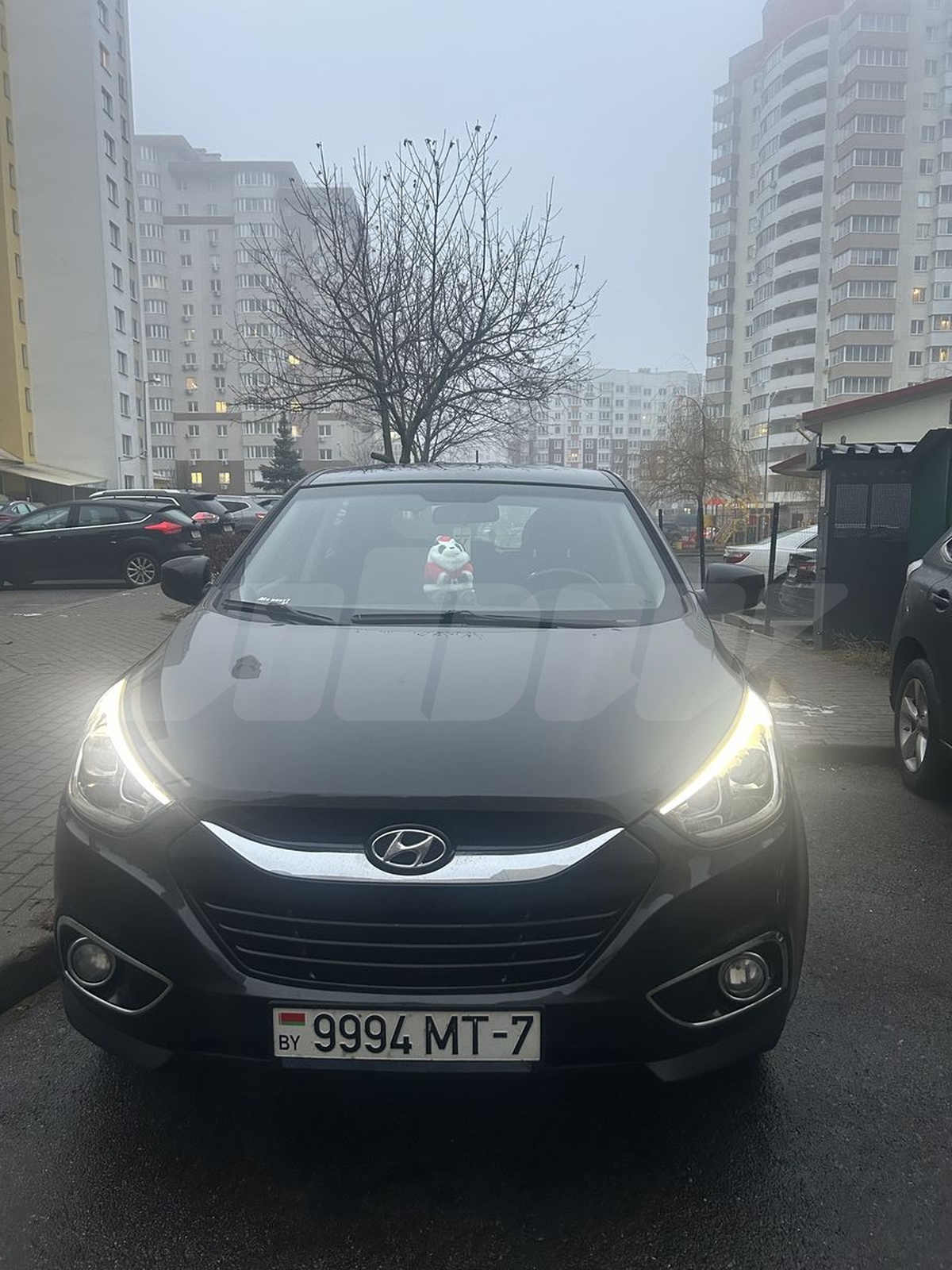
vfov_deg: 67.3
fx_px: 953
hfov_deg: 53.1
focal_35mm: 26
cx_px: 476
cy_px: 635
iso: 320
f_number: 1.5
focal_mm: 5.7
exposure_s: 1/60
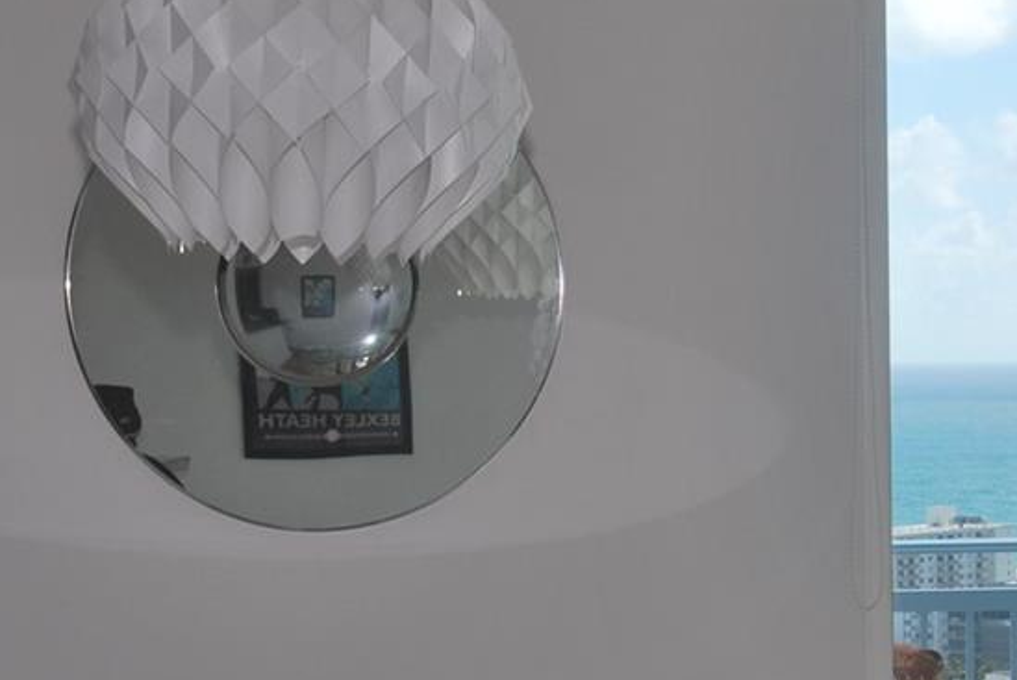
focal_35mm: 105
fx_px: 2969
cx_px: 874
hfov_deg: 19.2
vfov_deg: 13.0
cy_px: 535
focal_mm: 24
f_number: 9
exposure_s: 1/200
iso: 100
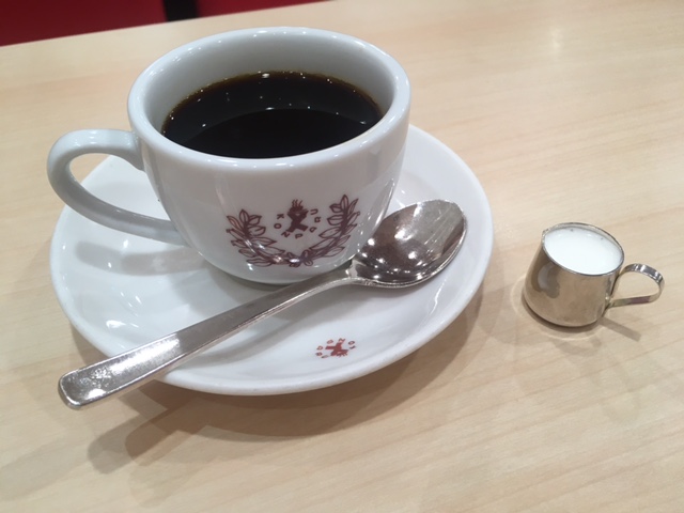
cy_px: 256
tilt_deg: -42.9
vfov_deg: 48.2
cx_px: 342
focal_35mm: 29
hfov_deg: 61.7
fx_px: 573
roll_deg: -0.1
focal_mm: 4.15
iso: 40
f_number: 2.2
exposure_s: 1/30
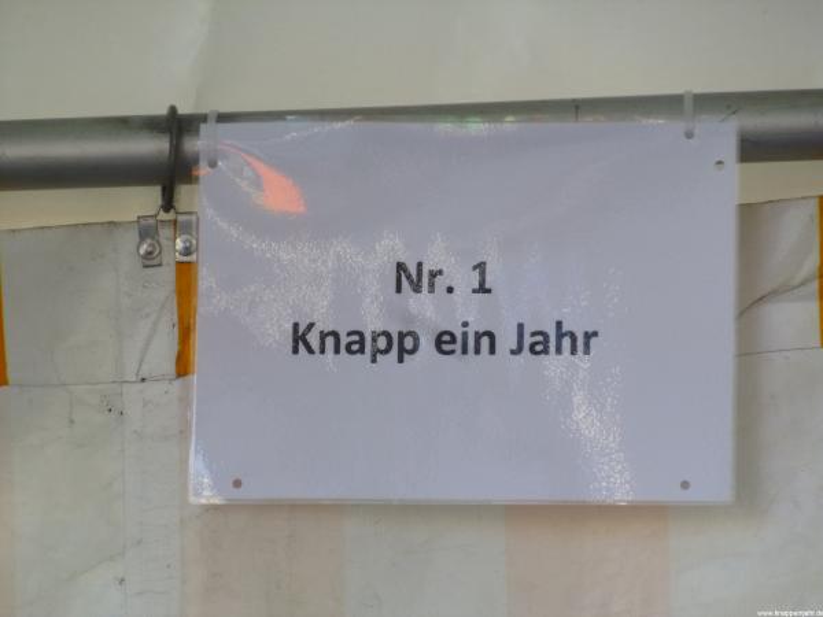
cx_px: 412
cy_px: 308
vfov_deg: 6.5
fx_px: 5397
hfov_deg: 8.7
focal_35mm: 227
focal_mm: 40.5
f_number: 5.9
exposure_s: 1/125
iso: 320
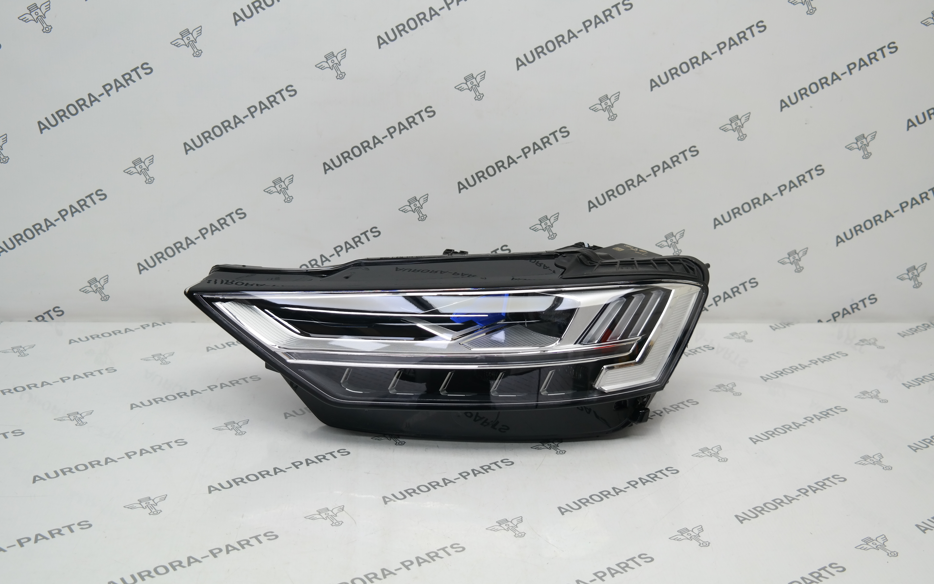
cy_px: 312
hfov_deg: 44.4
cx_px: 466
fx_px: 1146
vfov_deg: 28.6
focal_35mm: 45
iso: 200
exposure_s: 1/50
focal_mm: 29
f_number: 4
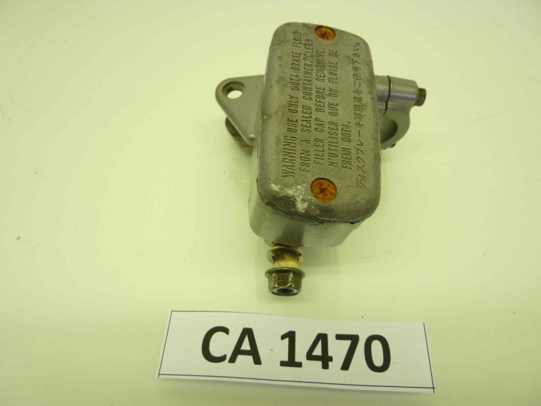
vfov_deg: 54.9
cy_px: 203
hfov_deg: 69.4
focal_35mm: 25
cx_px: 270
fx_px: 391
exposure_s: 1/30
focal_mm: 4.1
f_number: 3.3
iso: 80
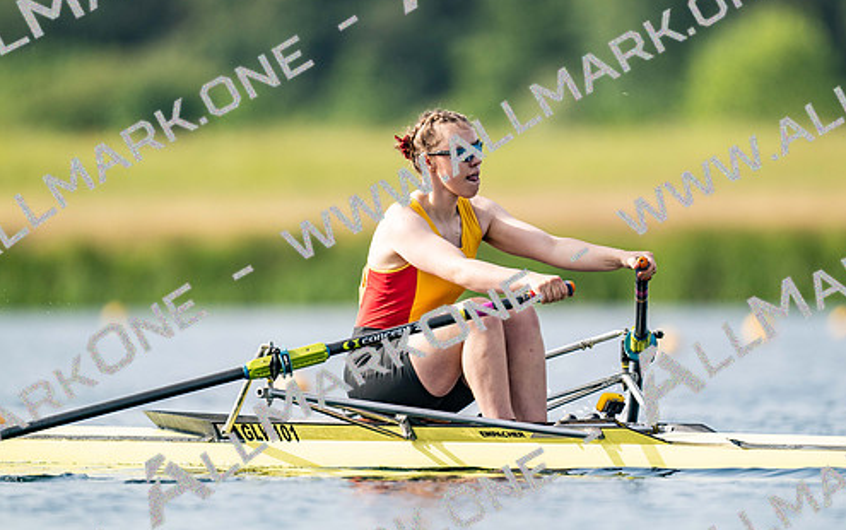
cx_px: 492
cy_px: 264
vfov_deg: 1.8
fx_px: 16518
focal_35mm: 716
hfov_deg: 2.9
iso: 200
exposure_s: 1/2500
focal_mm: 600
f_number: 4
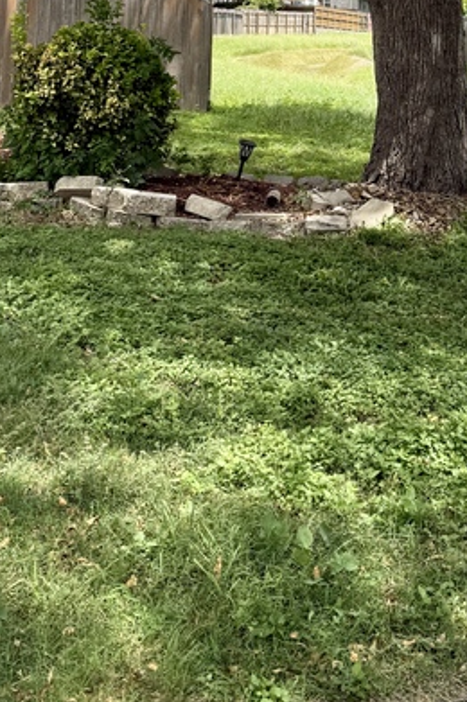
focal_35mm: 69
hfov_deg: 19.7
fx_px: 1345
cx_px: 266
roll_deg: -1.9
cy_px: -74
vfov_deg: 26.8
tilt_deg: +6.1
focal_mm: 6.76
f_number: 1.78
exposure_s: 1/2445
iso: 100
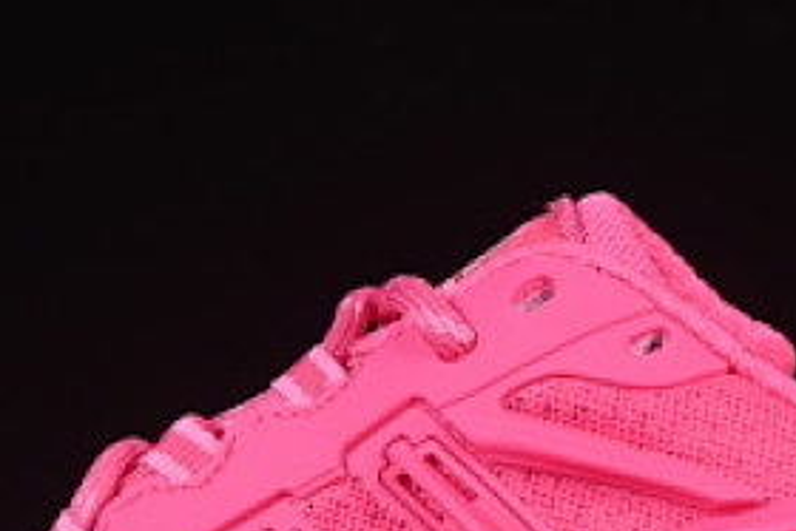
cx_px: 532
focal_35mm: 289
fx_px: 6393
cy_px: 568
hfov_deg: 7.1
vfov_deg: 4.8
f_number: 8
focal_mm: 50
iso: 160
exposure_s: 1/80
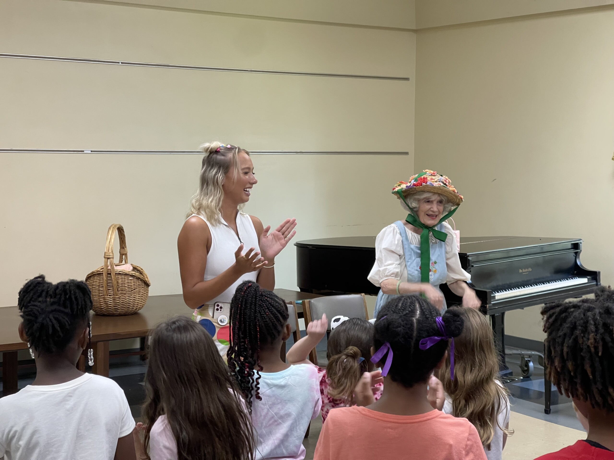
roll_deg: -0.4
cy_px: 230
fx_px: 1135
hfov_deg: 30.3
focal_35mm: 64
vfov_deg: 22.9
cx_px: 307
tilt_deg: -4.2
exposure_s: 1/60
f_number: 2.2
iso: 200
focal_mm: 7.5
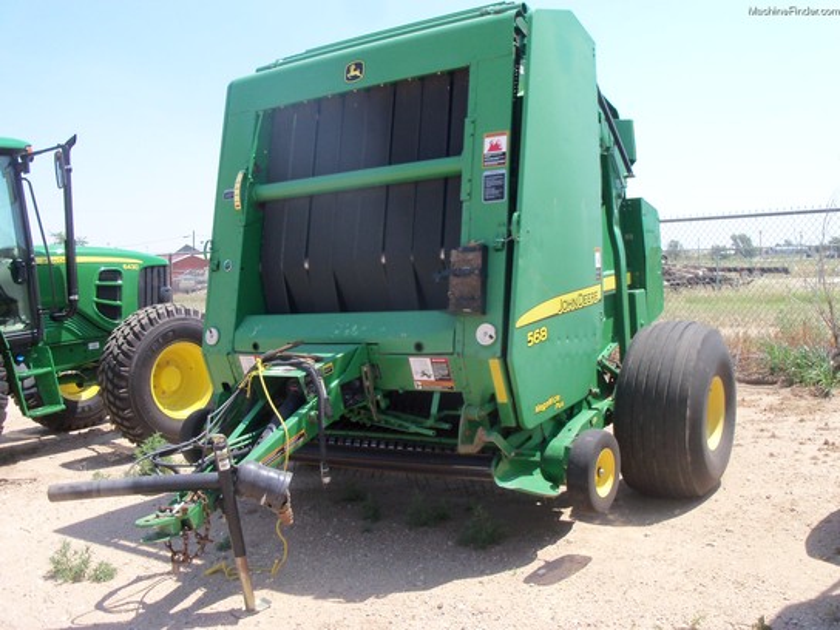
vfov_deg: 40.7
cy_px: 315
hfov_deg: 52.6
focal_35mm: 35
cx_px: 420
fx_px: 849
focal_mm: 6.3
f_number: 3
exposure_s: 1/640
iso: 80
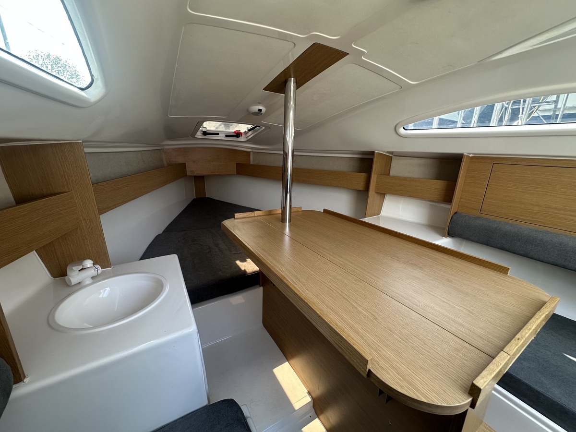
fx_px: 233
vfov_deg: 85.7
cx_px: 288
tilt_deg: -15.2
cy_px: 216
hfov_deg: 102.1
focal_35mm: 14
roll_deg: -1.1
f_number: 2.2
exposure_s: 1/99
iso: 100
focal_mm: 2.22
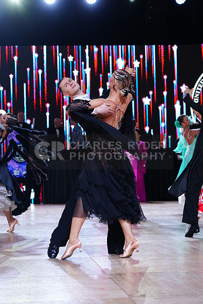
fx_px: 727
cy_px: 152
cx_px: 102
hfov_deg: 15.9
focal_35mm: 86
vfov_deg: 23.6
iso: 1250
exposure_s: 1/500
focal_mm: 86
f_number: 4
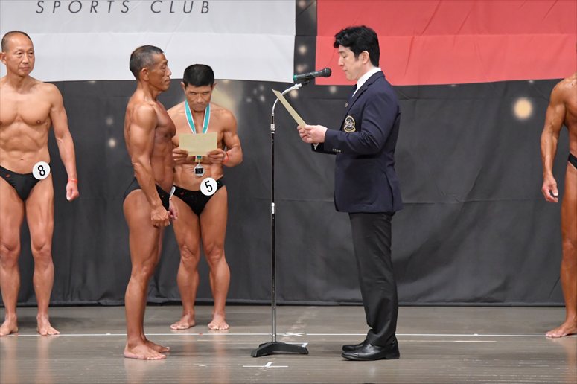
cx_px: 288
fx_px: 3236
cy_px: 192
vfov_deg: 6.8
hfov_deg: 10.2
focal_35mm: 202
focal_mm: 135
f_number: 5.6
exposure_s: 1/400
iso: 6400
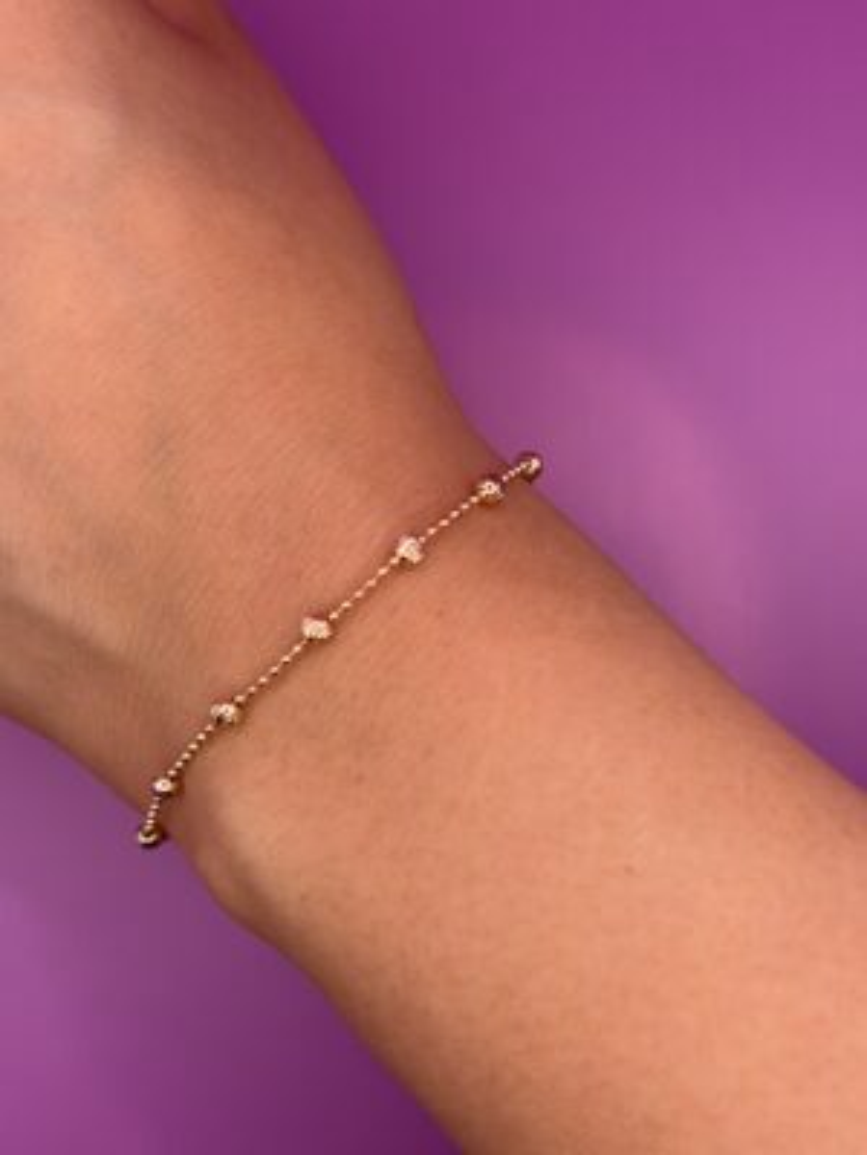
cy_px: 578
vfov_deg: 39.7
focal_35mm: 48
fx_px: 1603
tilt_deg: -86.8
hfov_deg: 30.3
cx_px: 434
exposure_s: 1/213
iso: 50
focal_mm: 6.76
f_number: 1.78
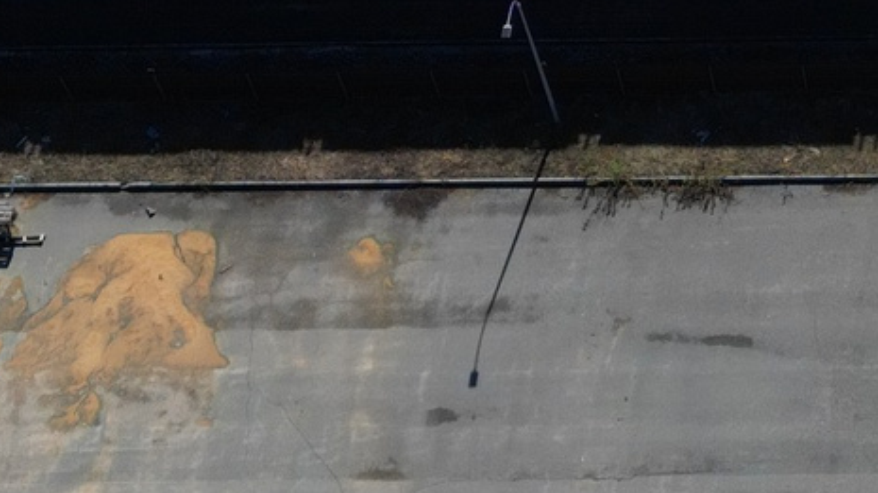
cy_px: -501
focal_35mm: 144
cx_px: 1154
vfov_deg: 8.0
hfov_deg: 14.3
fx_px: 3351
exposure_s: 1/4000
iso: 110
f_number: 1.7
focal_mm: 6.72
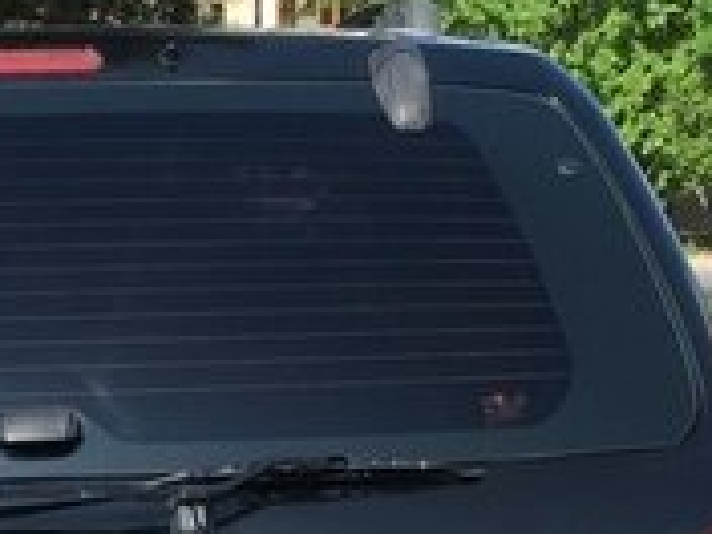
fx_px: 2242
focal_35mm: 109
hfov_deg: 17.9
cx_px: 186
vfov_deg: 13.2
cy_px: 670
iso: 25
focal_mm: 4.15
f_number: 2.2
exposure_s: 1/686
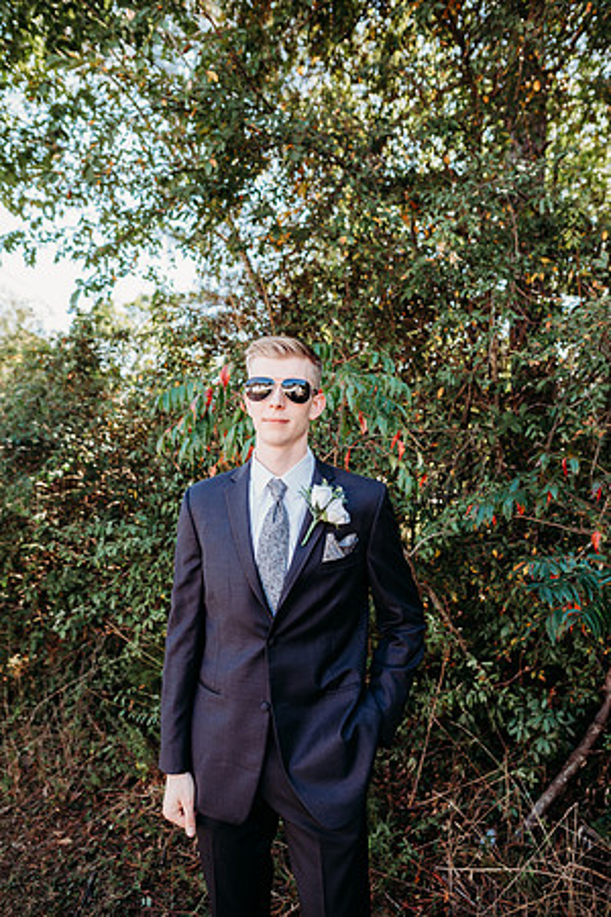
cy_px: 458
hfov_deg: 53.1
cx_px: 306
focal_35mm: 24
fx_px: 611
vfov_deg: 73.7
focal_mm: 24
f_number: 2.8
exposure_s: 1/400
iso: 200
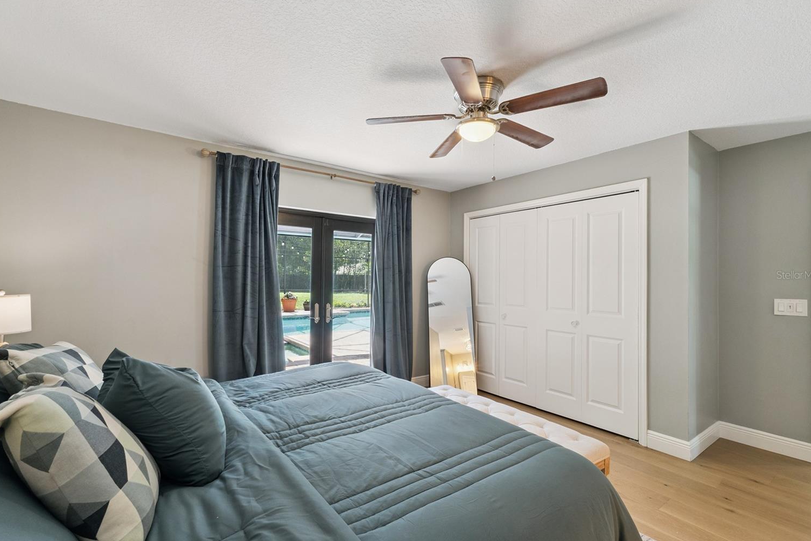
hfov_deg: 96.7
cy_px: 275
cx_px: 392
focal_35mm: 16
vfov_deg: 73.7
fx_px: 360
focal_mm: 10
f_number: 9
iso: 400
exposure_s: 1/10
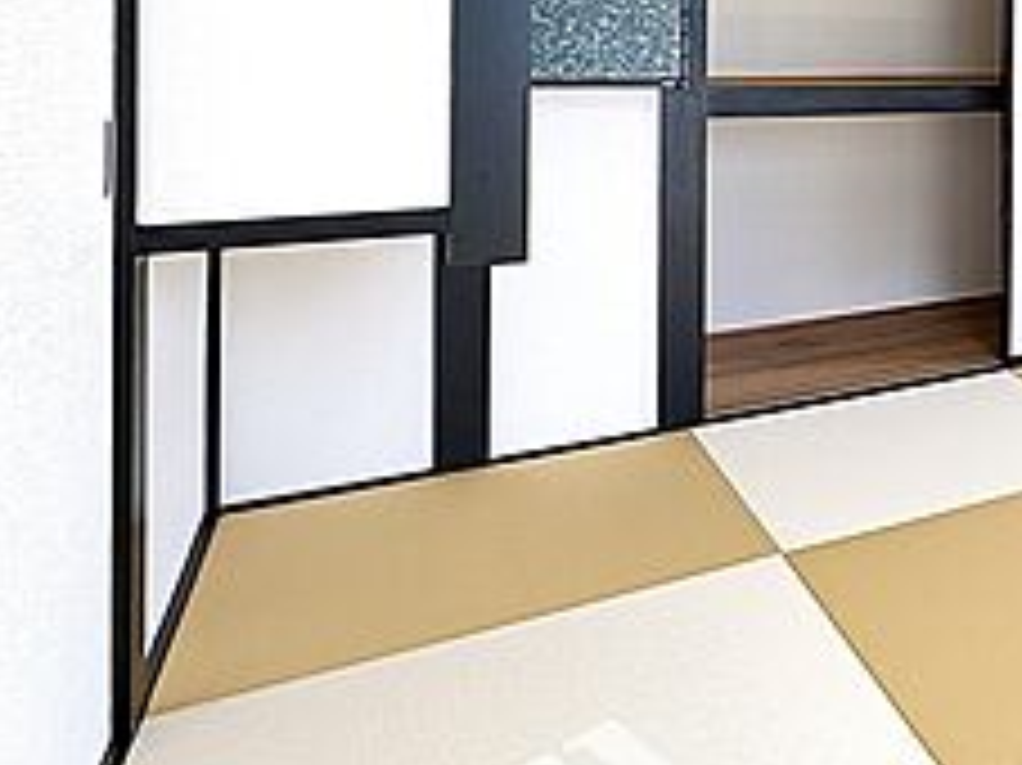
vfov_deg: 35.9
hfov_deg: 37.6
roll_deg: -0.2
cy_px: 54
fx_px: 1092
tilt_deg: -0.4
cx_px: 1229
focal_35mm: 37
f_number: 2.2
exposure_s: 1/130
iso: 64
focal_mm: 2.22
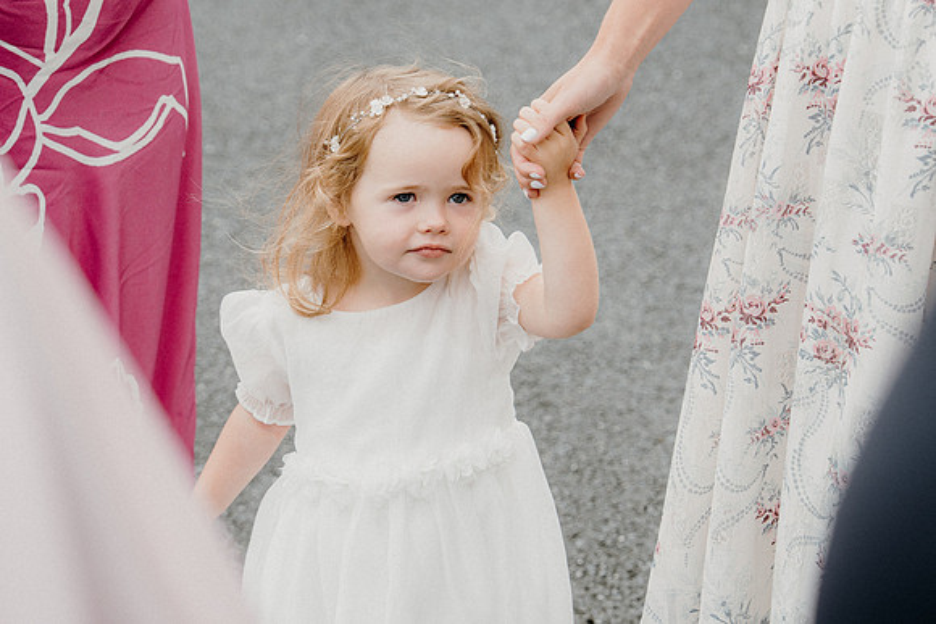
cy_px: 312
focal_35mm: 91
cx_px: 468
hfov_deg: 22.4
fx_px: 2366
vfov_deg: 15.0
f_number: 3.5
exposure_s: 1/200
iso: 125
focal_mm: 61
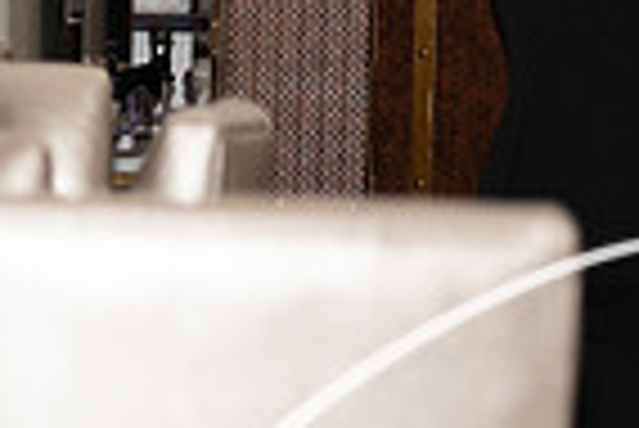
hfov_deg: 4.3
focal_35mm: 471
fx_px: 8369
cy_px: 164
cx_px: 1362
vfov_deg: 2.9
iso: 200
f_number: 2.8
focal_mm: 86
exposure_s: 1/160
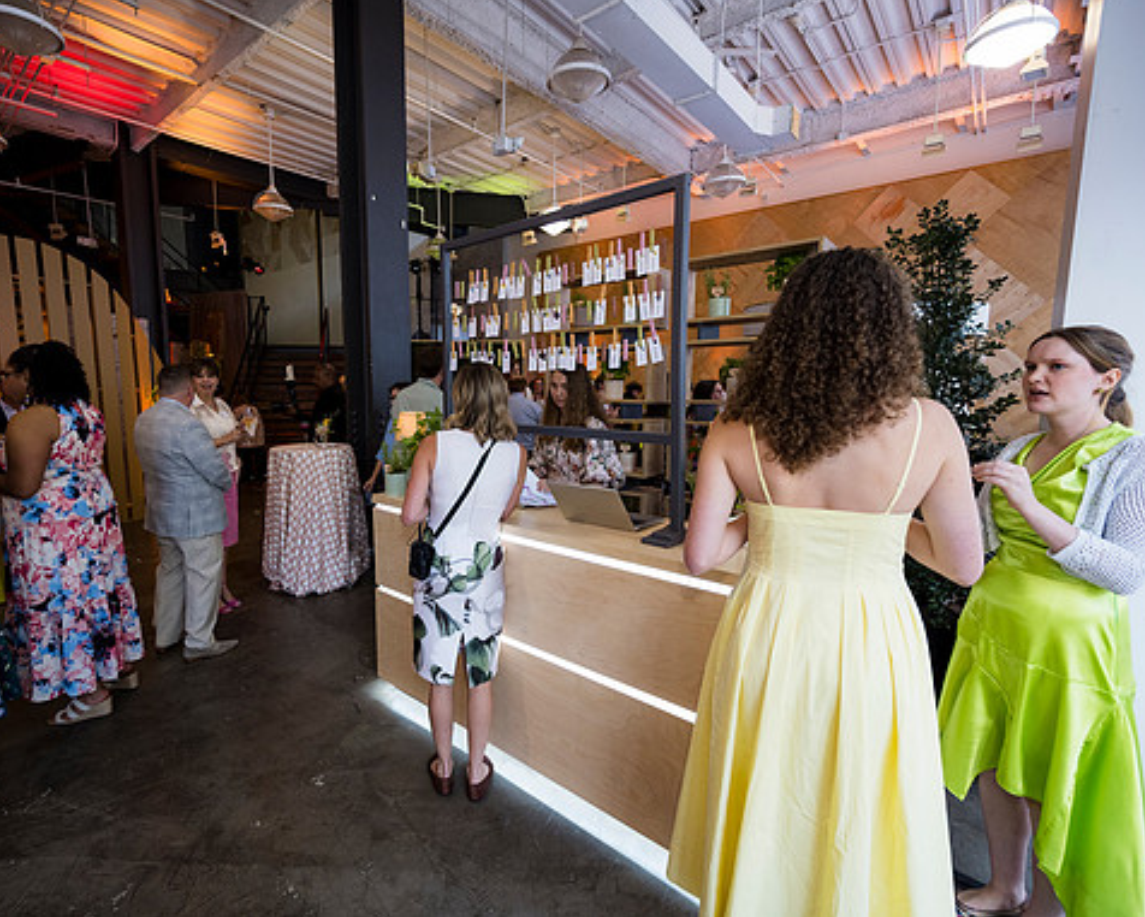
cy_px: 454
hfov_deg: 92.8
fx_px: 542
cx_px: 512
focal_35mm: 16
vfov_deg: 80.4
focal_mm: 14
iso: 800
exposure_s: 1/100
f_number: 4.5
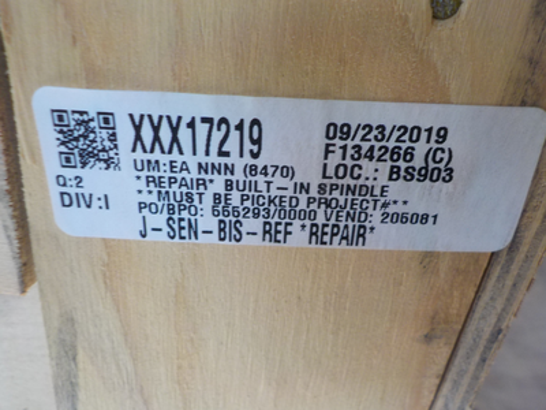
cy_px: 205
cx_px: 273
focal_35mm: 30
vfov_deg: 46.8
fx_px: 473
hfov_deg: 60.0
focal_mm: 4.1
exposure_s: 1/30
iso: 140
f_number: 3.3
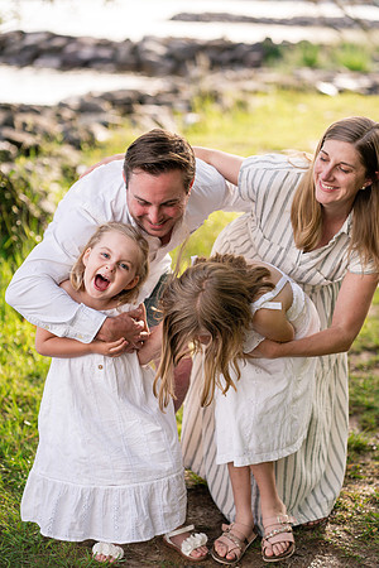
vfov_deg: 23.9
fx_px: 1342
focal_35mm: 85
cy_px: 284
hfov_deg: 16.1
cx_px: 190
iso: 800
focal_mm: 85
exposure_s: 1/1600
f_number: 3.2
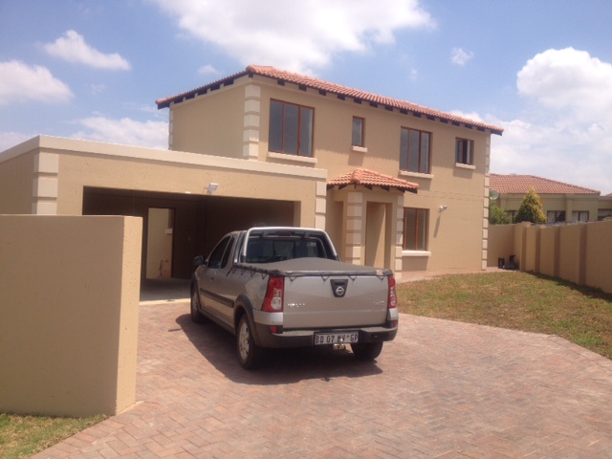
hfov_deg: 52.6
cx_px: 306
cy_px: 230
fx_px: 619
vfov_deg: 40.7
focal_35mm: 35
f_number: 2.4
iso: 50
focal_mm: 4.28
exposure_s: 1/1905
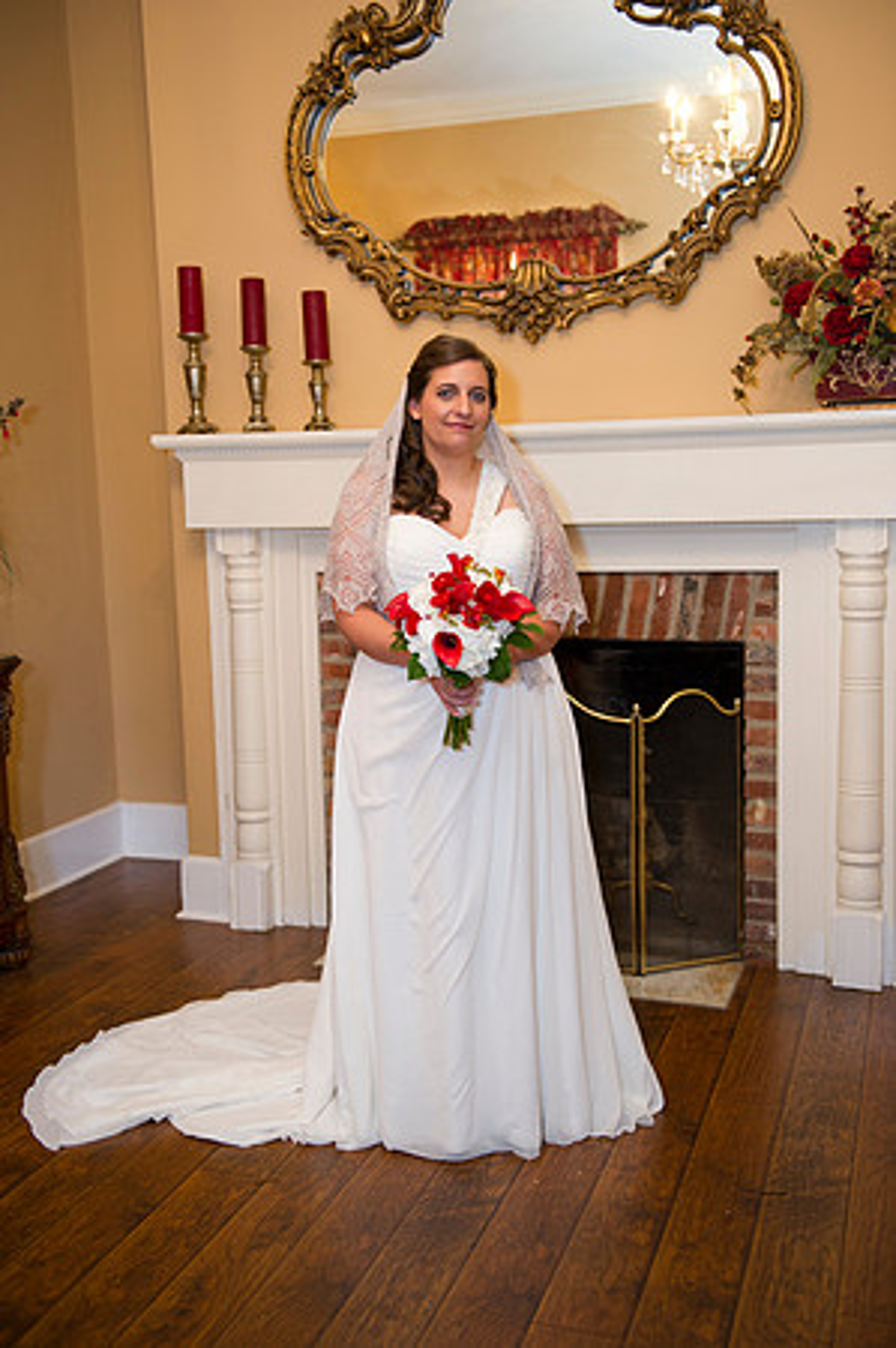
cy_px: 674
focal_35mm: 38
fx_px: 1422
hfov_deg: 35.0
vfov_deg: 50.7
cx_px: 448
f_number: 3.2
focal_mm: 38
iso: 800
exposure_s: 1/80
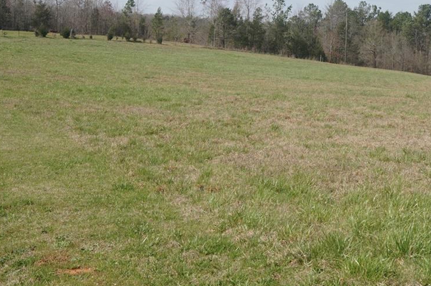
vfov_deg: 18.6
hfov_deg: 27.7
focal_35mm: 73
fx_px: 869
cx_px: 292
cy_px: 94
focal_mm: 35
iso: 100
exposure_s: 1/100
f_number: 8
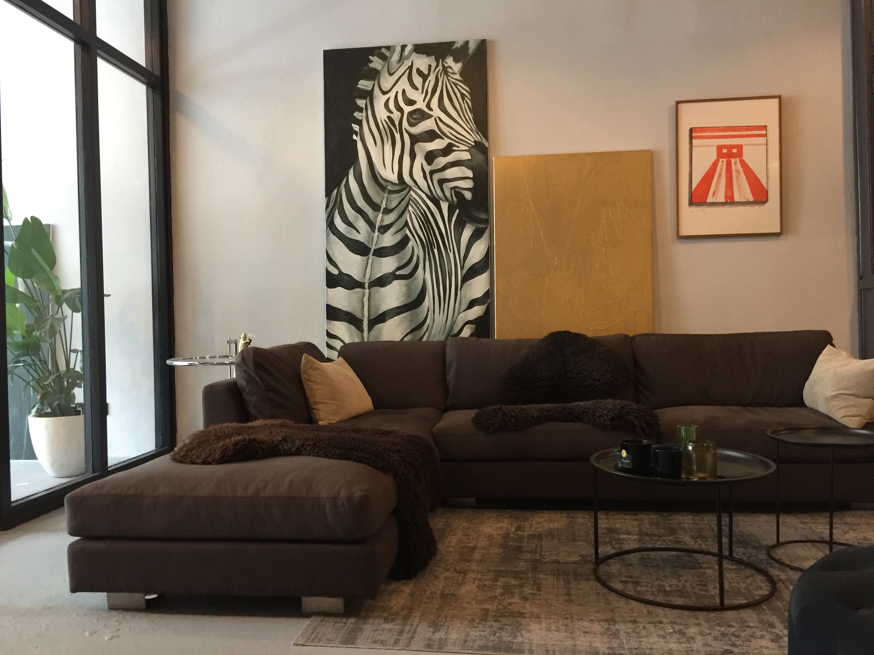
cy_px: 328
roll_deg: -0.3
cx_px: 437
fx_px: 732
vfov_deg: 48.2
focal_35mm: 29
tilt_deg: -0.7
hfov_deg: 61.7
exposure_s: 1/17
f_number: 2.2
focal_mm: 4.15
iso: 125
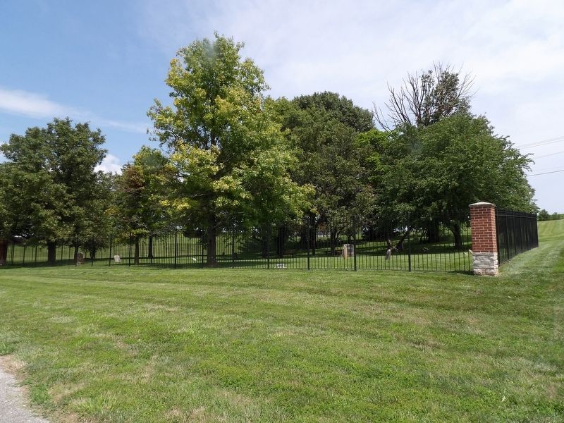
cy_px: 212
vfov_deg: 56.8
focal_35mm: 24
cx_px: 282
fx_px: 391
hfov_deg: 71.6
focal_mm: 4.3
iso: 100
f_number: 4.6
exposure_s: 1/533
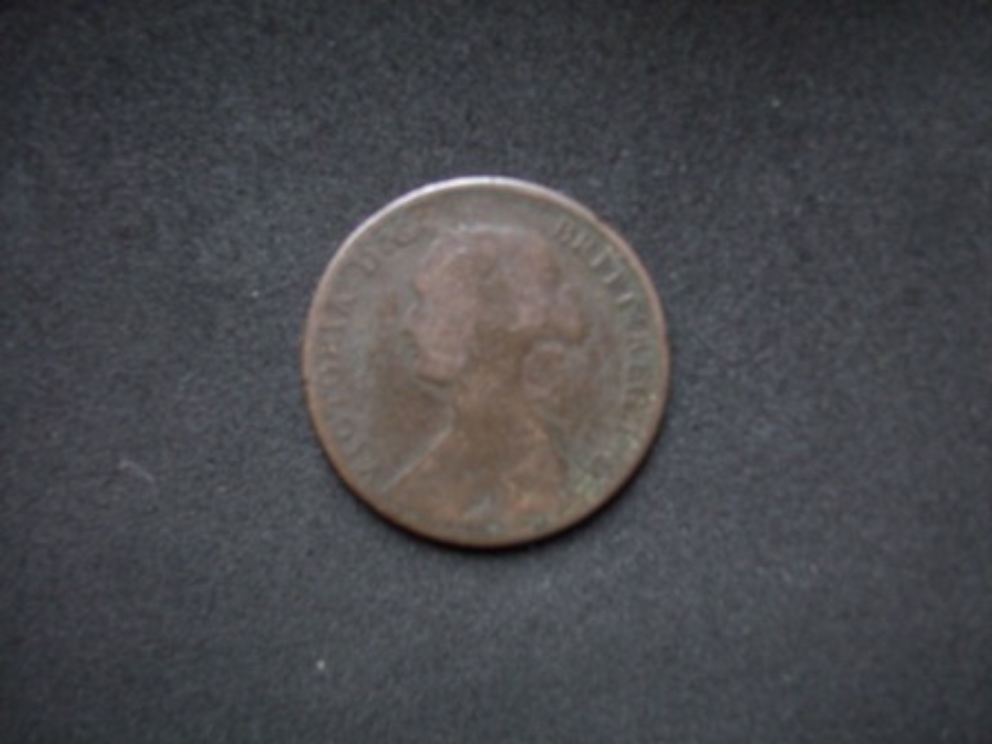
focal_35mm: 34
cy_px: 372
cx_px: 496
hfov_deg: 54.0
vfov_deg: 41.8
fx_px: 974
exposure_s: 1/8
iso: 160
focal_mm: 5.7
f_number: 2.9
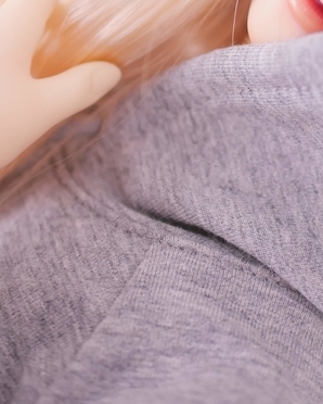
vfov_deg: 18.0
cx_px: 308
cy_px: 47
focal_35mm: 105
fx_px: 1254
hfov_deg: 14.5
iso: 200
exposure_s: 1/200
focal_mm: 25
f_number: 2.2
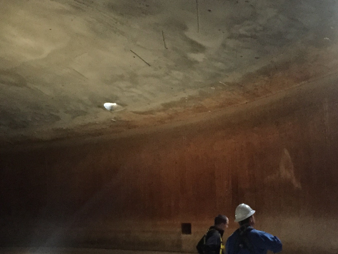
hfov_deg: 27.7
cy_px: 160
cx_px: 212
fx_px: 683
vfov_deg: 21.0
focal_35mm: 70
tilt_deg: +5.3
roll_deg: +0.7
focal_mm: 4.15
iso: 400
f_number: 2.2
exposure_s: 1/15
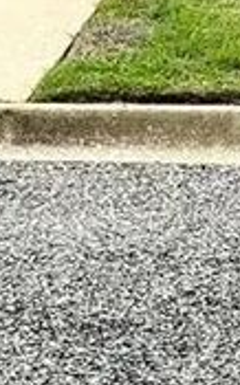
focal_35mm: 215
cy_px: -138
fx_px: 2256
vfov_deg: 9.6
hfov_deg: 6.0
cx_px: 341
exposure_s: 1/1377
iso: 50
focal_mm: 5.7
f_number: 1.5
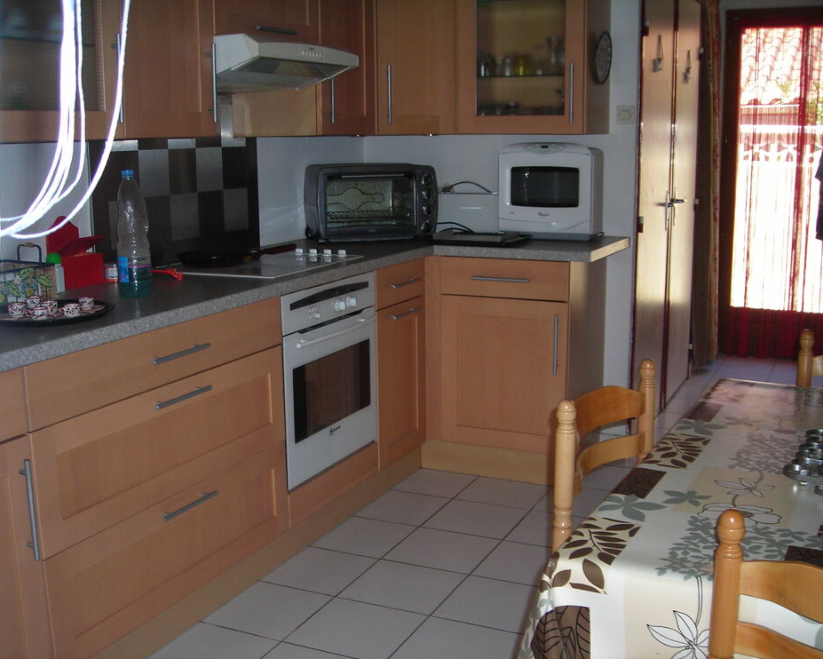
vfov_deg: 37.3
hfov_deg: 45.8
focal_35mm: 40
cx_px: 399
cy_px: 330
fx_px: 975
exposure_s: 1/60.1
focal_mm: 6.3
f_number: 3.2
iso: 74
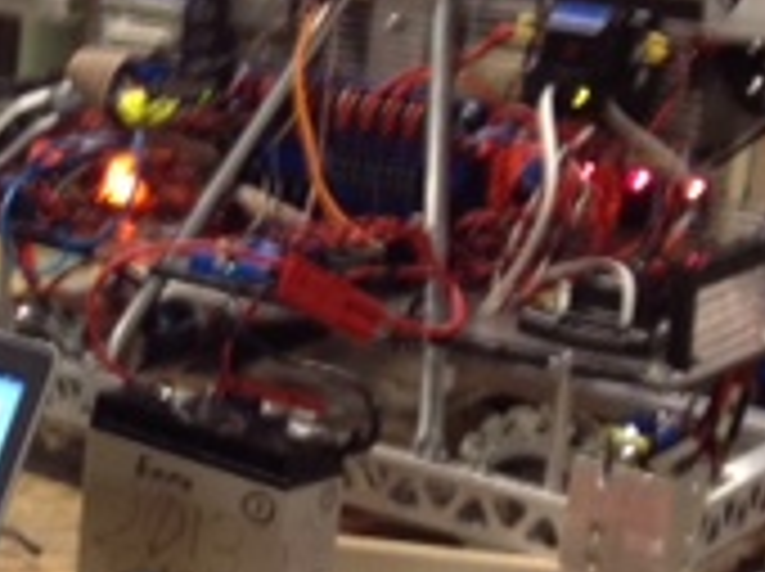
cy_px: 212
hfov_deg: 14.0
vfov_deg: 11.2
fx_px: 2913
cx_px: -405
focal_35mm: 132
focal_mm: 4.28
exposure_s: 1/20
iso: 160
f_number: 2.4
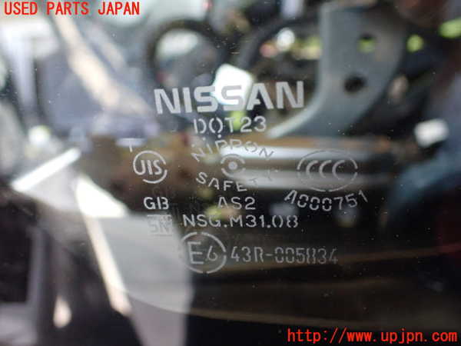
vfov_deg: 46.8
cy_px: 173
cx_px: 230
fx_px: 400
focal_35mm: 30
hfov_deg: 60.0
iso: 800
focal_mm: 5.4
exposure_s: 1/80
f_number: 2.3
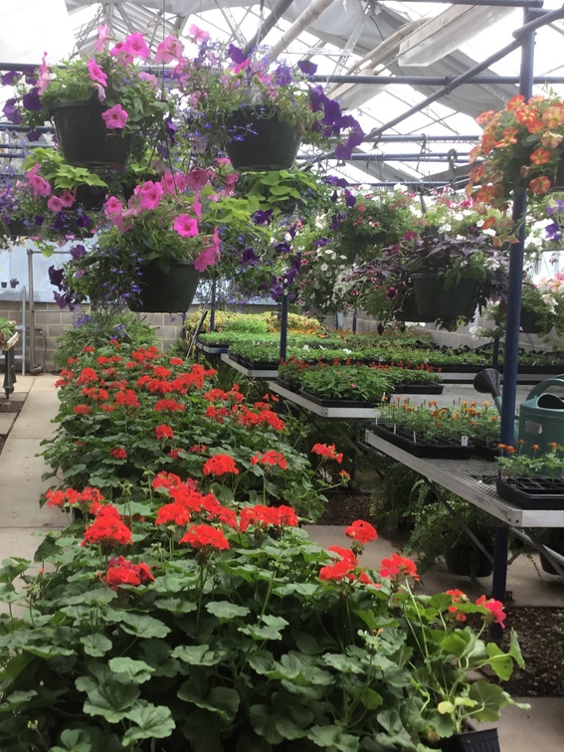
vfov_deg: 44.8
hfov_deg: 33.8
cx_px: 158
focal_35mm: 42
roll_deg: -1.5
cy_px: 378
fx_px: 912
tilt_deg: -8.9
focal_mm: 3.3
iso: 32
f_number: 2.4
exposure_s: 1/60
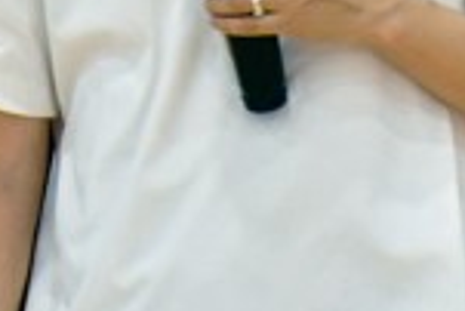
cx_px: 34
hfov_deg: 1.2
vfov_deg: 0.8
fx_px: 23091
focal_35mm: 1786
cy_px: -517
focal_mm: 200
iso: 800
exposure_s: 1/50
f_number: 6.3
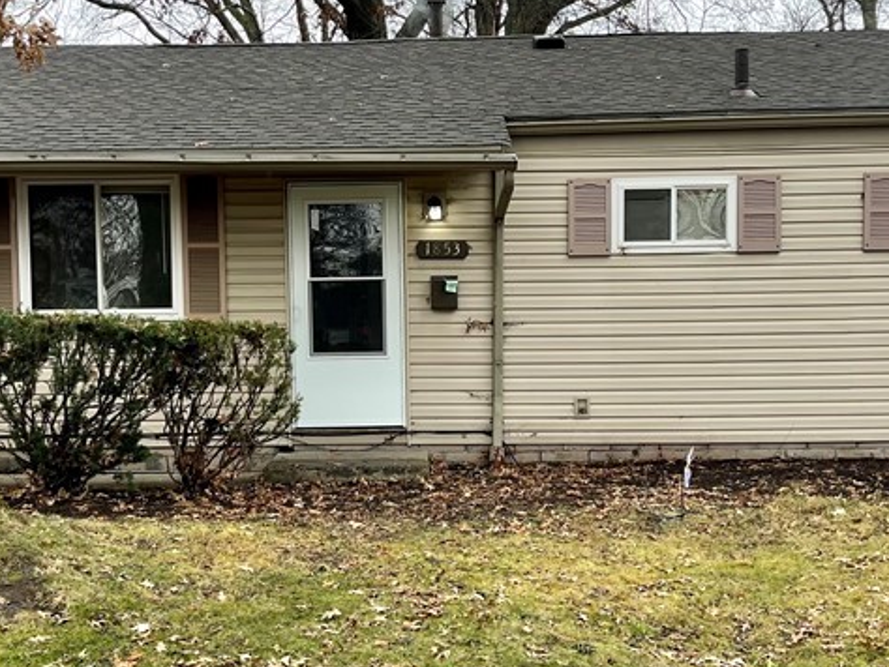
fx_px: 1388
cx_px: 398
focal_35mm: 54
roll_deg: +0.8
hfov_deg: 35.5
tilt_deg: -3.7
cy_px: 418
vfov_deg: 27.0
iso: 32
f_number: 1.6
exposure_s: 1/277
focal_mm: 5.1
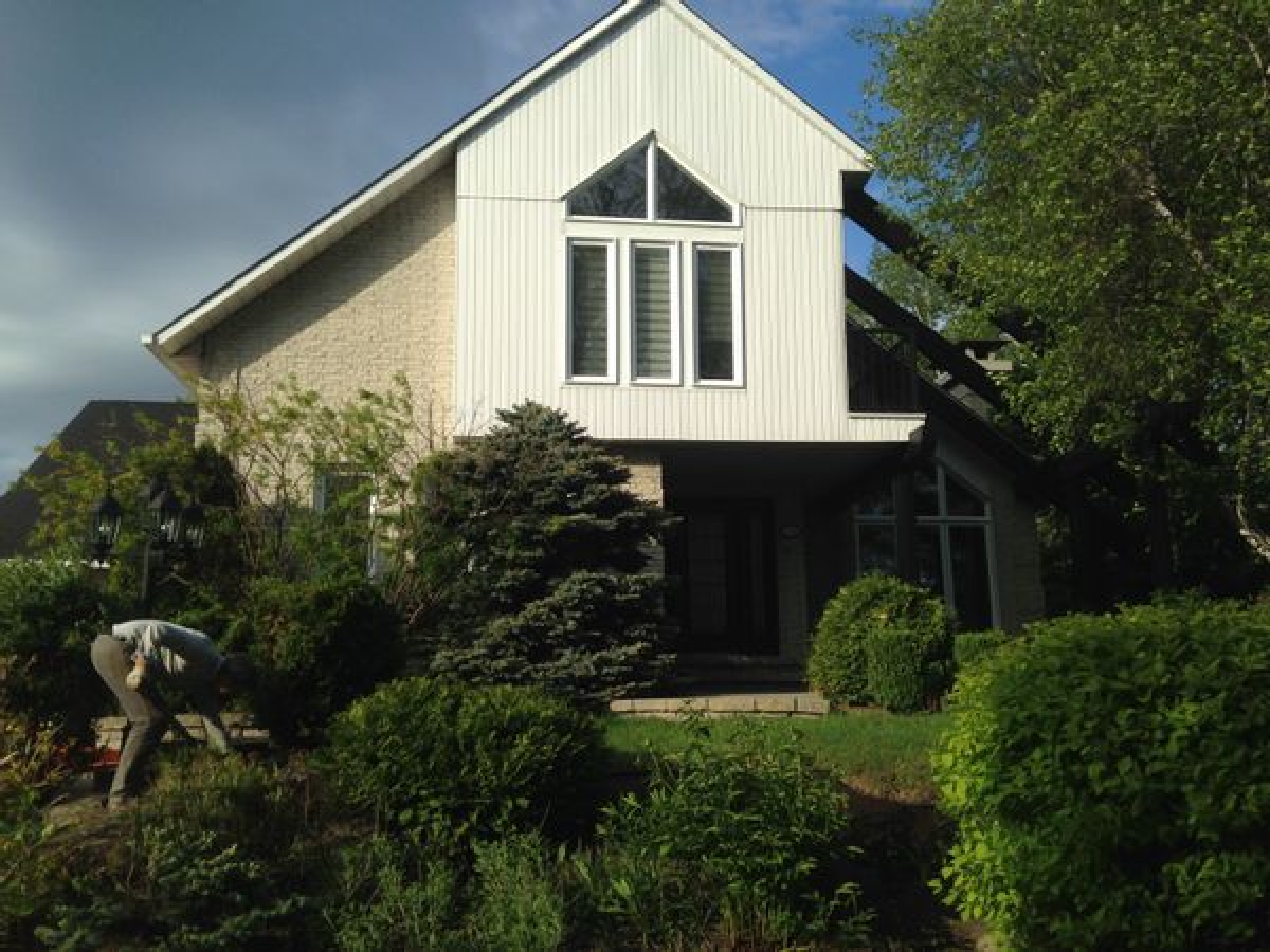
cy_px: 476
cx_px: 635
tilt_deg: +10.2
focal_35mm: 33
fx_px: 1211
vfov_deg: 42.9
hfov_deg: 55.4
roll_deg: +1.2
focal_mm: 4.12
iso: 50
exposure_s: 1/1642
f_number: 2.4
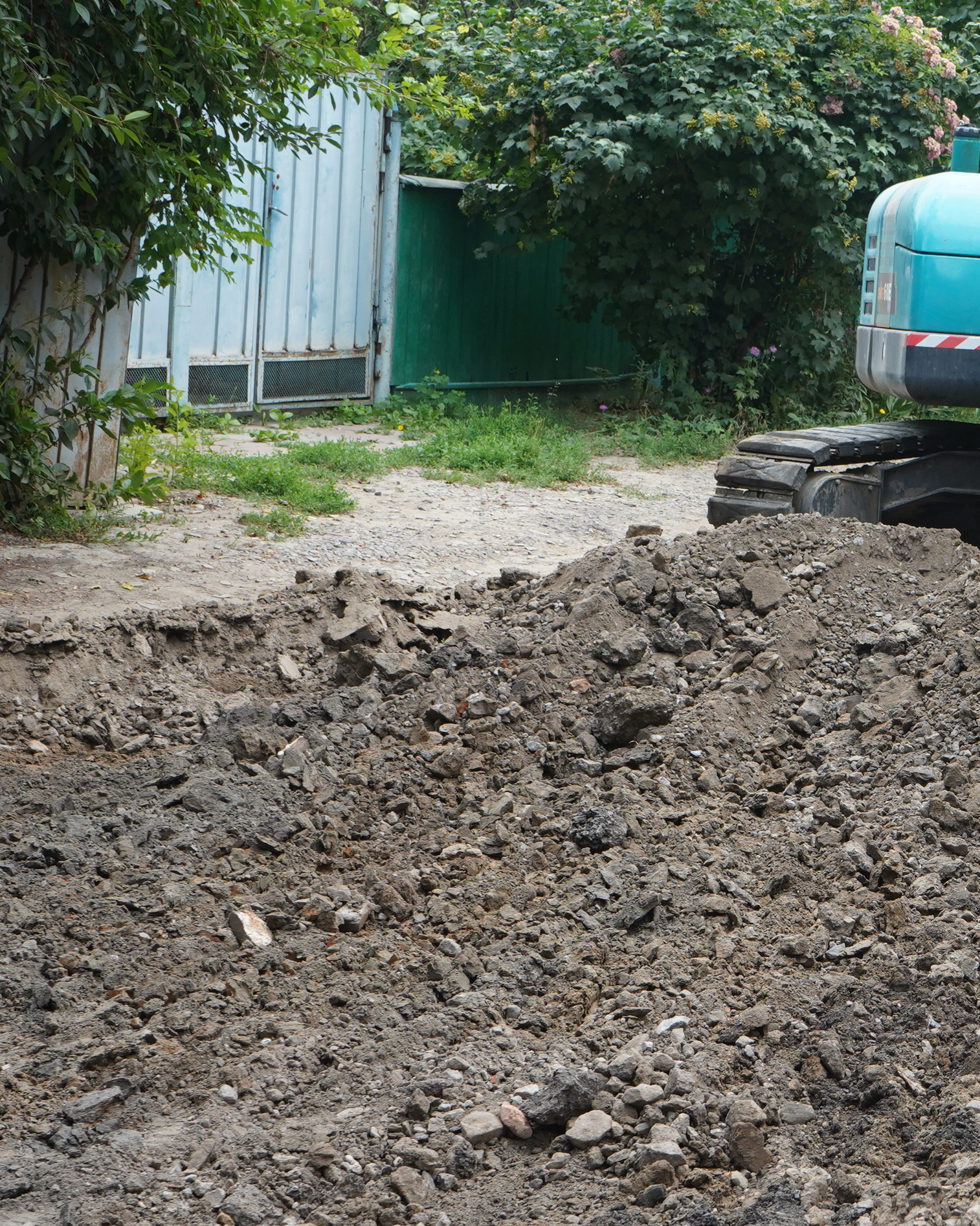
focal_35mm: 80
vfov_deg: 23.8
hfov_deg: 18.7
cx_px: 948
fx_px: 2901
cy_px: 510
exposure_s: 1/500
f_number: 8
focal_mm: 41
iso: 1000
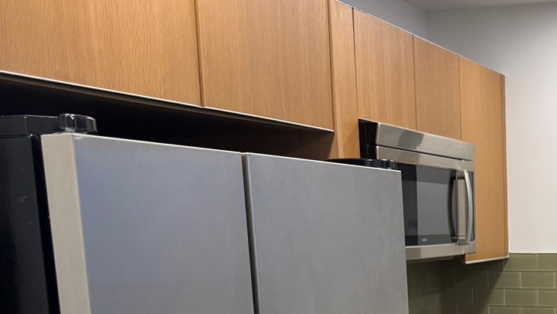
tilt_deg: -8.8
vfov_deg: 19.7
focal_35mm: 58
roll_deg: +1.2
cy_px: 361
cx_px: 559
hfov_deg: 33.0
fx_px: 857
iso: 125
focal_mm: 6.76
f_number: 1.78
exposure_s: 1/120
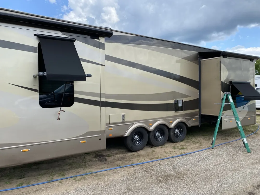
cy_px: 98
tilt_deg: +0.1
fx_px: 195
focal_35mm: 26
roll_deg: +0.8
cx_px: 130
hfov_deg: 67.3
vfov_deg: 53.1
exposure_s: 1/1232
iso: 32
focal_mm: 4.25
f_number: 1.8
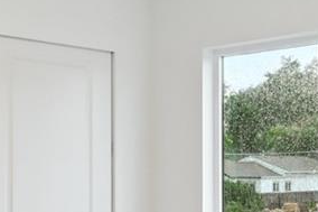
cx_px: 118
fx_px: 697
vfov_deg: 17.1
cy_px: 172
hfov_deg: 25.6
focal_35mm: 79
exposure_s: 1/8
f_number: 11
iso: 400
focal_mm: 14
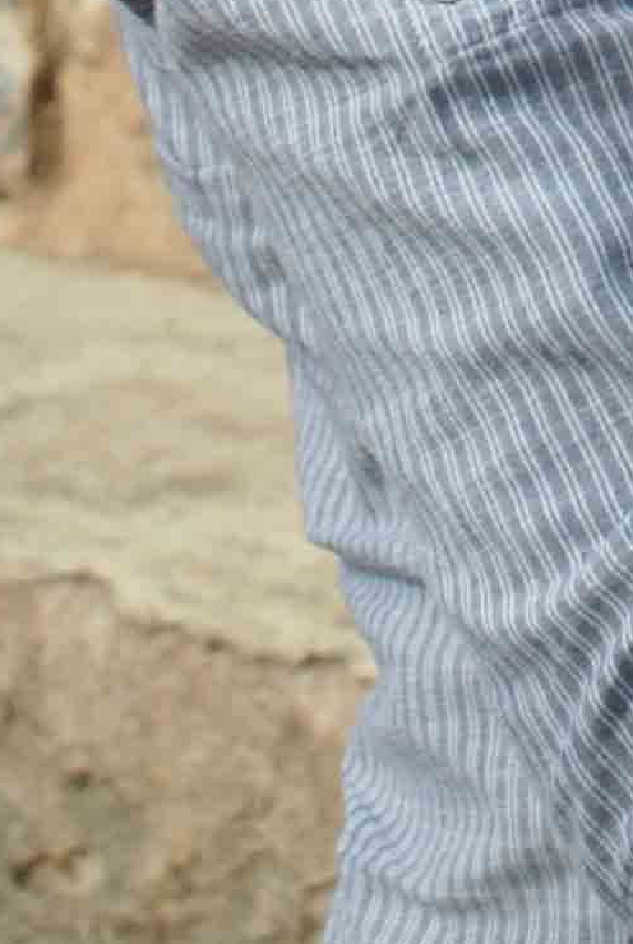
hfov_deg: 4.9
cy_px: -1479
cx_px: 1621
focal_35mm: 275
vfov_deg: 7.0
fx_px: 7215
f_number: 9
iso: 100
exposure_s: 1/320
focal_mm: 35
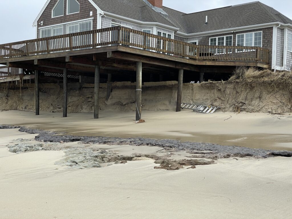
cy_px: 110
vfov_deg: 28.0
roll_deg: -1.3
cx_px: 146
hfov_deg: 36.8
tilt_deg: +1.6
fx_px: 439
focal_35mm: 52
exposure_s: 1/500
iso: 25
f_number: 2
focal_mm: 6
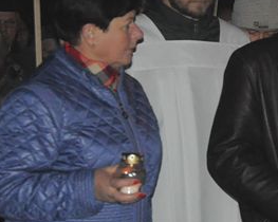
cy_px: 137
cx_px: 329
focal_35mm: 264
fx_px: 2171
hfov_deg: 7.3
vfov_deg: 5.9
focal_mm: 58
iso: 2000
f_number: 5
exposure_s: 1/60
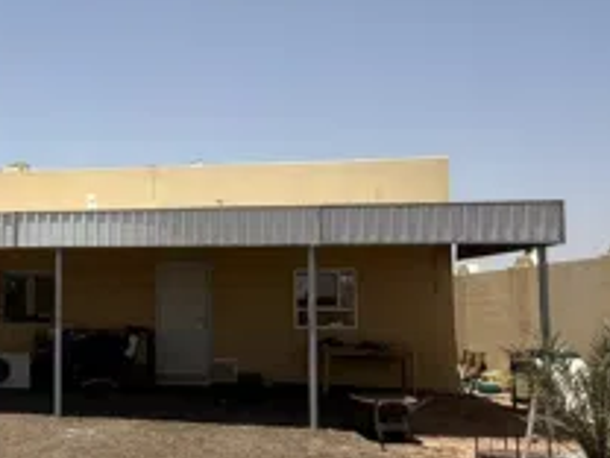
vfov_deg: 33.6
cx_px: 50
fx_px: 758
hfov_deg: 40.2
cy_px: 247
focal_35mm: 43
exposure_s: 1/3289
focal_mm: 2.22
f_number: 2.2
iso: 50
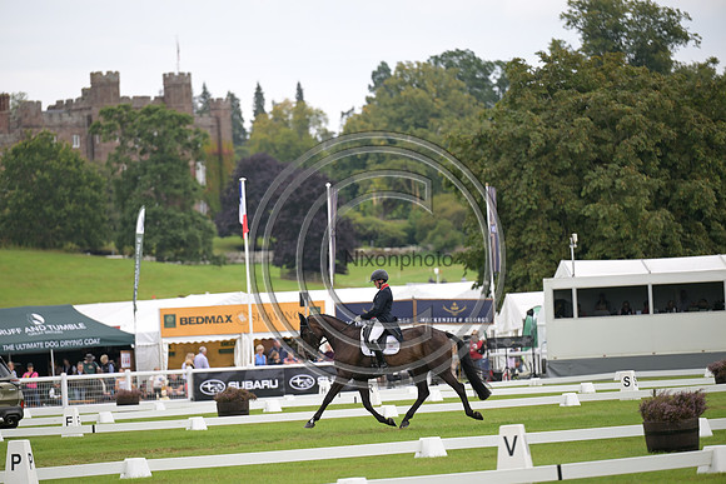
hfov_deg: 10.3
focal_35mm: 200
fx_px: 4034
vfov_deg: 6.9
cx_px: 363
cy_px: 242
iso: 400
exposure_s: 1/1250
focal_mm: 200
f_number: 3.2
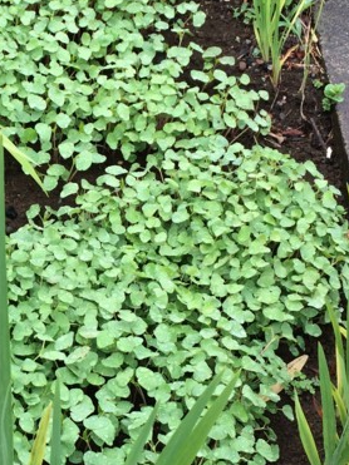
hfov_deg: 17.8
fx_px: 1076
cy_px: 254
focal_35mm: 80
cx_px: -34
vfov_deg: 24.4
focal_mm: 4.15
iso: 32
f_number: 2.2
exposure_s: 1/391
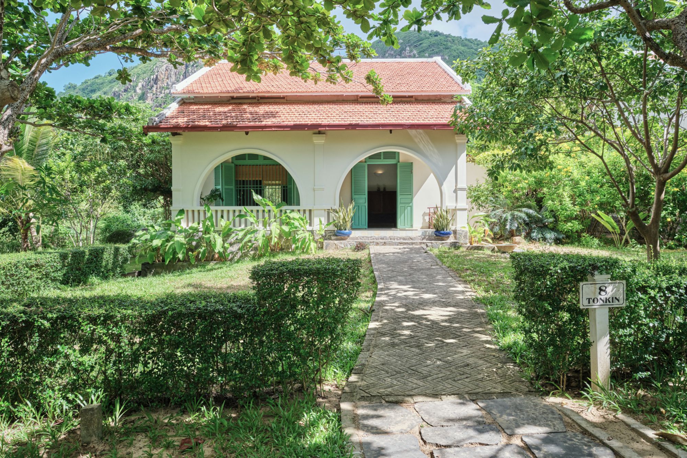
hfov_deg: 71.5
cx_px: 344
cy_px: 229
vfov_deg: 51.3
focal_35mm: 25
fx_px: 477
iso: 200
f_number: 8
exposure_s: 1/160
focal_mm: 16.6
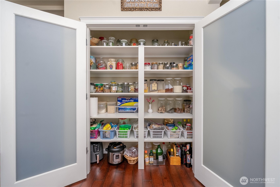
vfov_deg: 85.5
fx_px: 101
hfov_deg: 108.3
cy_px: 94
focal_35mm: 13
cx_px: 140
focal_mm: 13
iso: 400
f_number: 7.1
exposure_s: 1/60
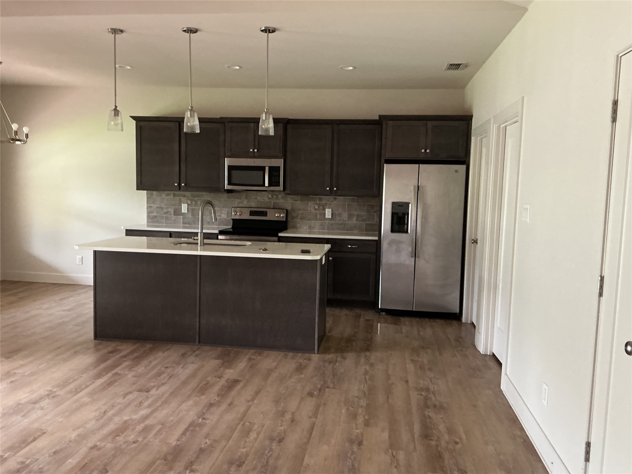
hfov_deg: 61.7
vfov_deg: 48.2
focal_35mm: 29
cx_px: 316
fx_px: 529
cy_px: 237
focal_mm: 3
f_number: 1.8
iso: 250
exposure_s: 1/40
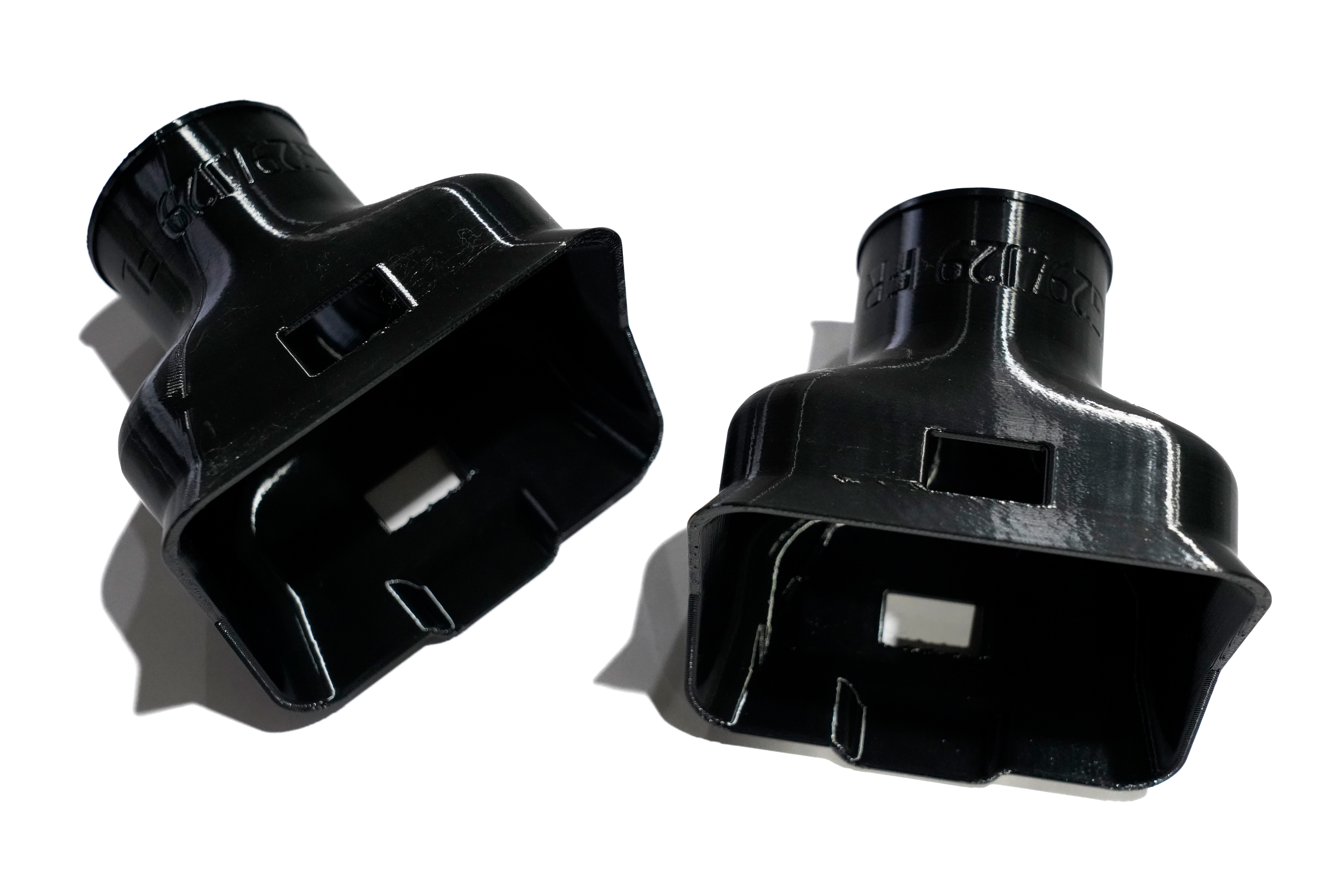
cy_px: 447
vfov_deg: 27.0
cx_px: 670
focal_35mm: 50
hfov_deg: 39.6
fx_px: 1861
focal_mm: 50
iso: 4000
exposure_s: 1/200
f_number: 7.1
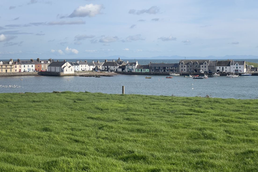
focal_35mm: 81
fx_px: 580
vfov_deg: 16.9
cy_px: 77
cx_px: 130
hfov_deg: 25.1
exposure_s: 1/2538
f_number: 2.8
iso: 80
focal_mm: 9
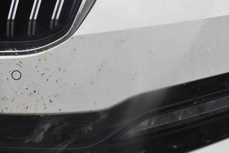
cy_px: 81
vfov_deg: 13.6
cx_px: 120
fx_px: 640
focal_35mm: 101
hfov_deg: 20.3
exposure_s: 1/80
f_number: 22
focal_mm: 55
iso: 1000
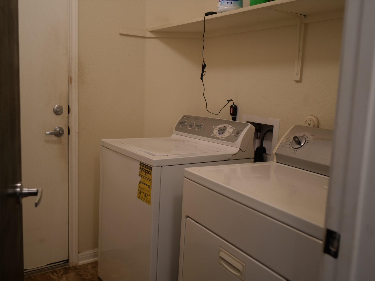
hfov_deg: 56.8
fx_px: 347
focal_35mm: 32
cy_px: 140
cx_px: 188
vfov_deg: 44.2
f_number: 1.4
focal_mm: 16
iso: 320
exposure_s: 1/60
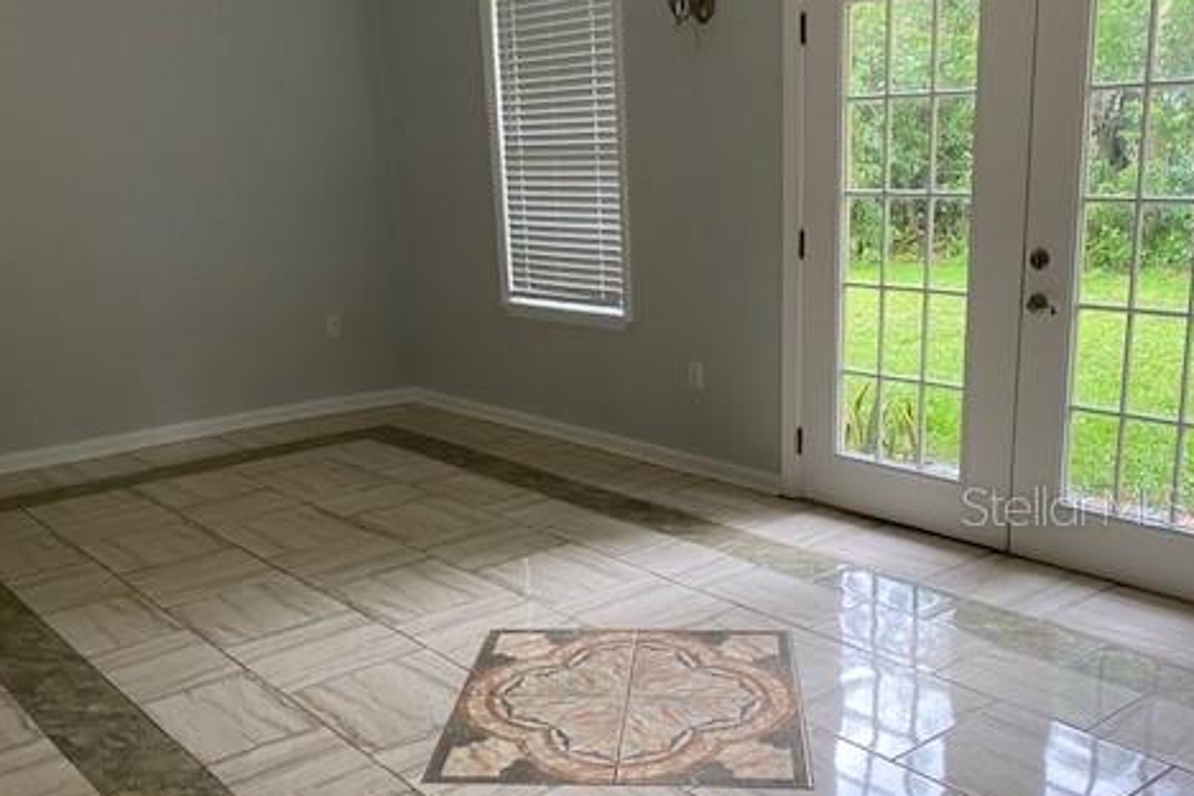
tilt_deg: -15.0
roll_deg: +3.1
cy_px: 505
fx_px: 1227
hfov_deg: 51.9
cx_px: 589
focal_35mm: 37
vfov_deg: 35.7
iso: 125
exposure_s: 1/60
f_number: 1.8
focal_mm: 4.25
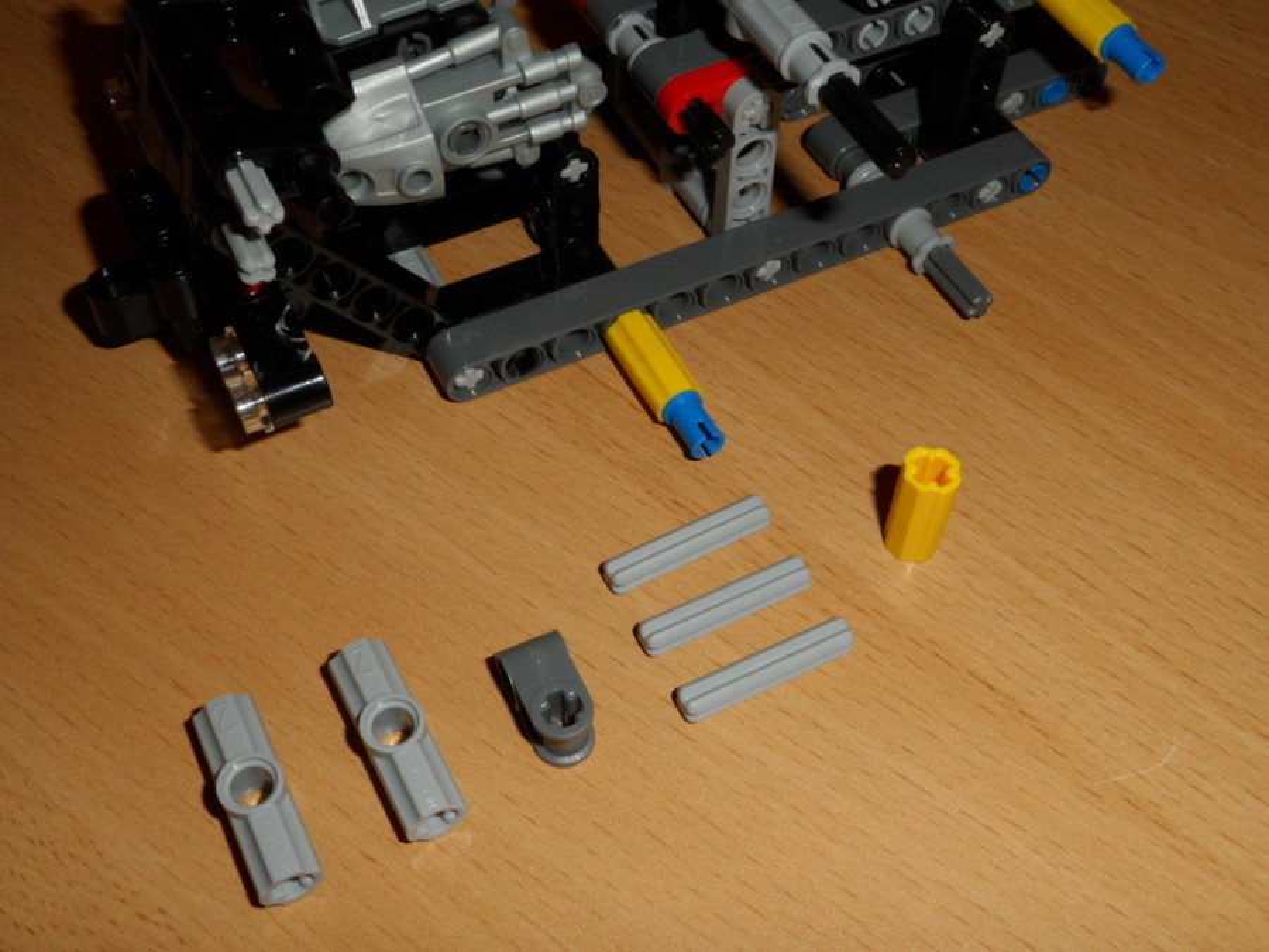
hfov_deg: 45.8
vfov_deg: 35.1
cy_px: 476
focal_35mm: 41
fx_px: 1503
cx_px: 634
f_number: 7.4
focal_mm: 6.8
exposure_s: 1/15
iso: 100
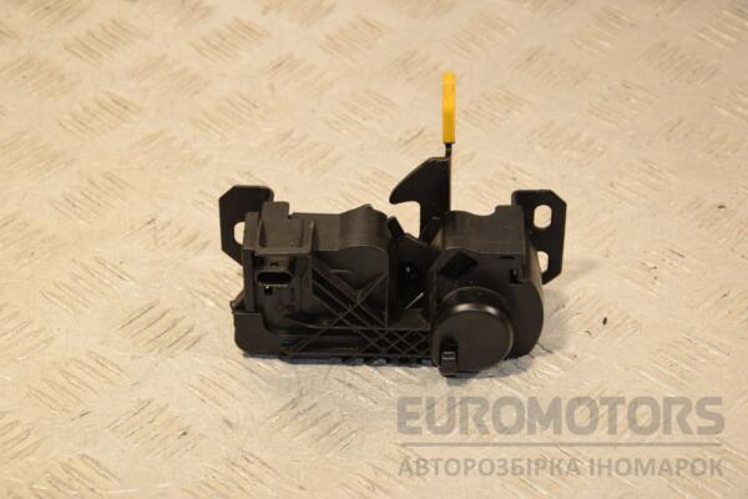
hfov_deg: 19.5
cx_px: 374
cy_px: 250
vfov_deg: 13.0
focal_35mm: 105
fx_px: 2181
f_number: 7.1
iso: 800
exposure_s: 1/200
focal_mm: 70
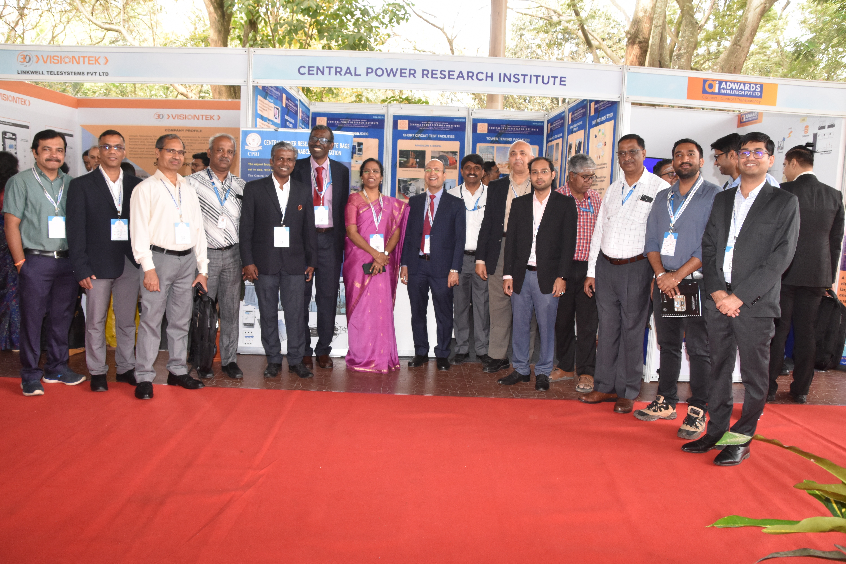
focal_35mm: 27
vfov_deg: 47.9
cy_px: 282
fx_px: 634
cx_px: 423
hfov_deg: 67.4
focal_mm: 18
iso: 1250
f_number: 8
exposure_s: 1/60
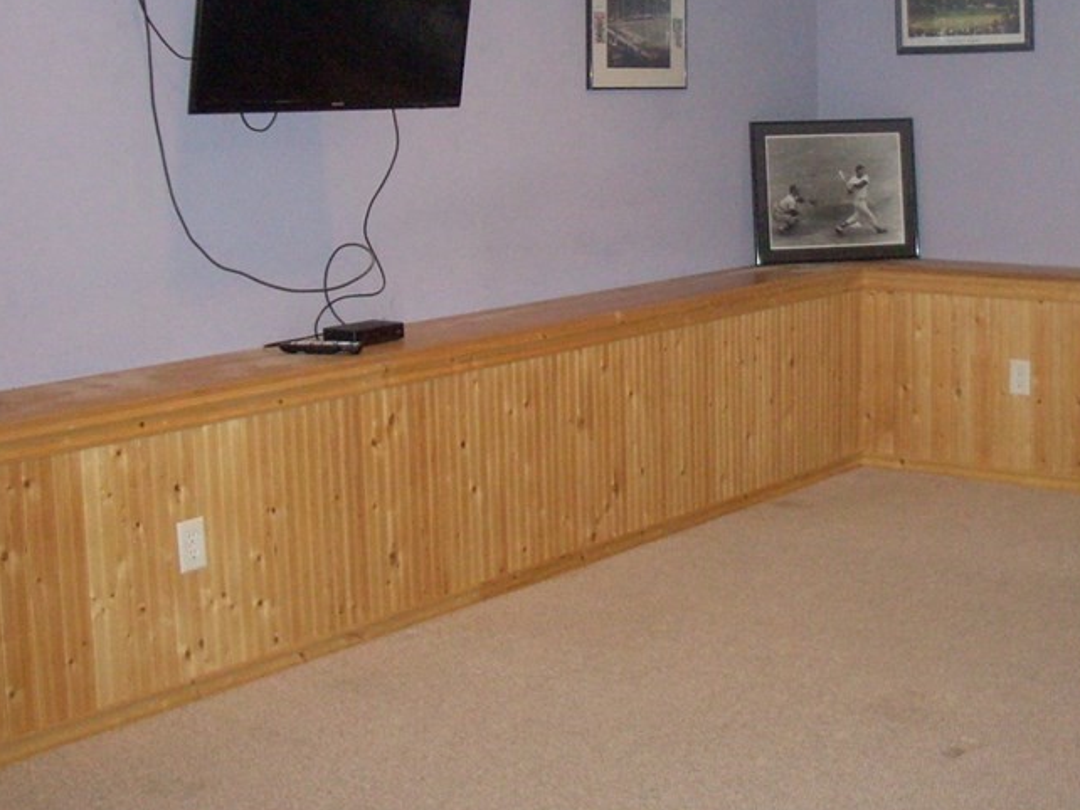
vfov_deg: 24.6
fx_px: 1841
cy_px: 207
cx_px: 722
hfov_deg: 32.4
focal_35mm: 59
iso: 400
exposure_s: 1/60
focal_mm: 6.2
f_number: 2.8
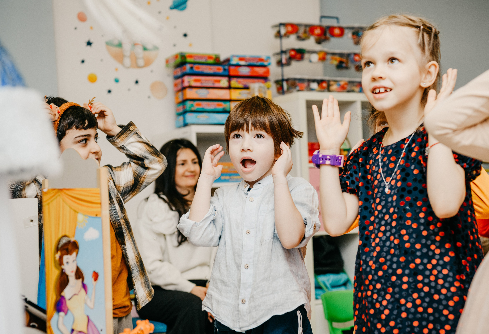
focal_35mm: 68
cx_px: 278
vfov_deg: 20.3
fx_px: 934
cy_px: 169
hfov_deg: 29.3
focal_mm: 60
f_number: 4
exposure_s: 1/160
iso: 250
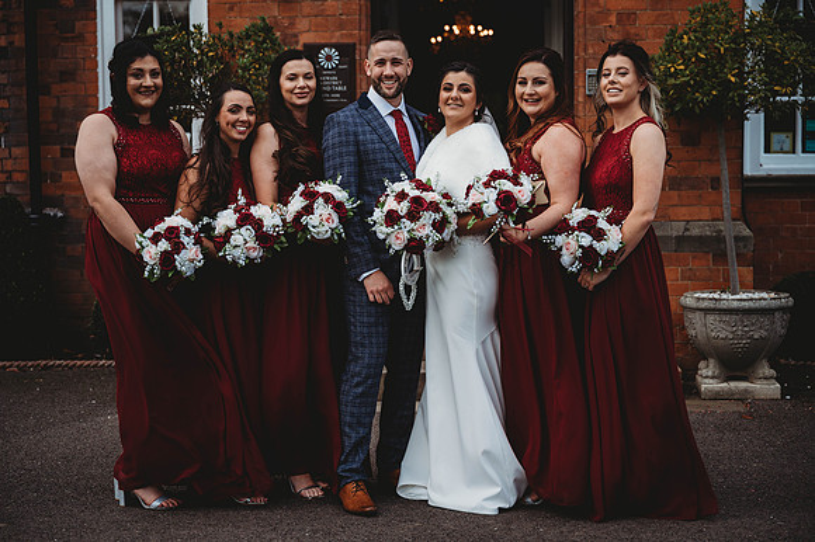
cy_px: 271
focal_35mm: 60
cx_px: 408
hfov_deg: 33.4
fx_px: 1358
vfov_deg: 22.6
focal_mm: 60
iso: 100
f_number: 2.8
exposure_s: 1/200
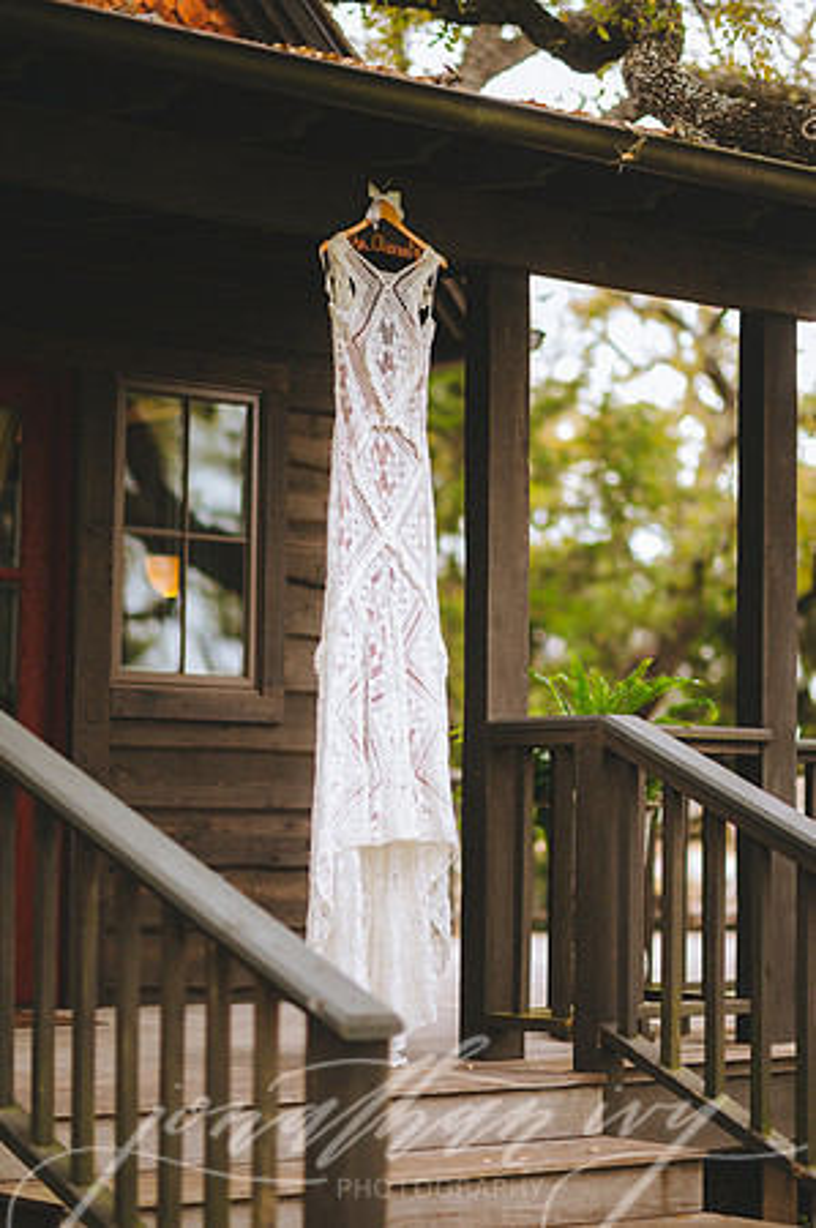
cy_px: 614
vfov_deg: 23.9
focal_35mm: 85
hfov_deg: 16.0
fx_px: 2896
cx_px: 408
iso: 50
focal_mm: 85
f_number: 1.4
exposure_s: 1/200
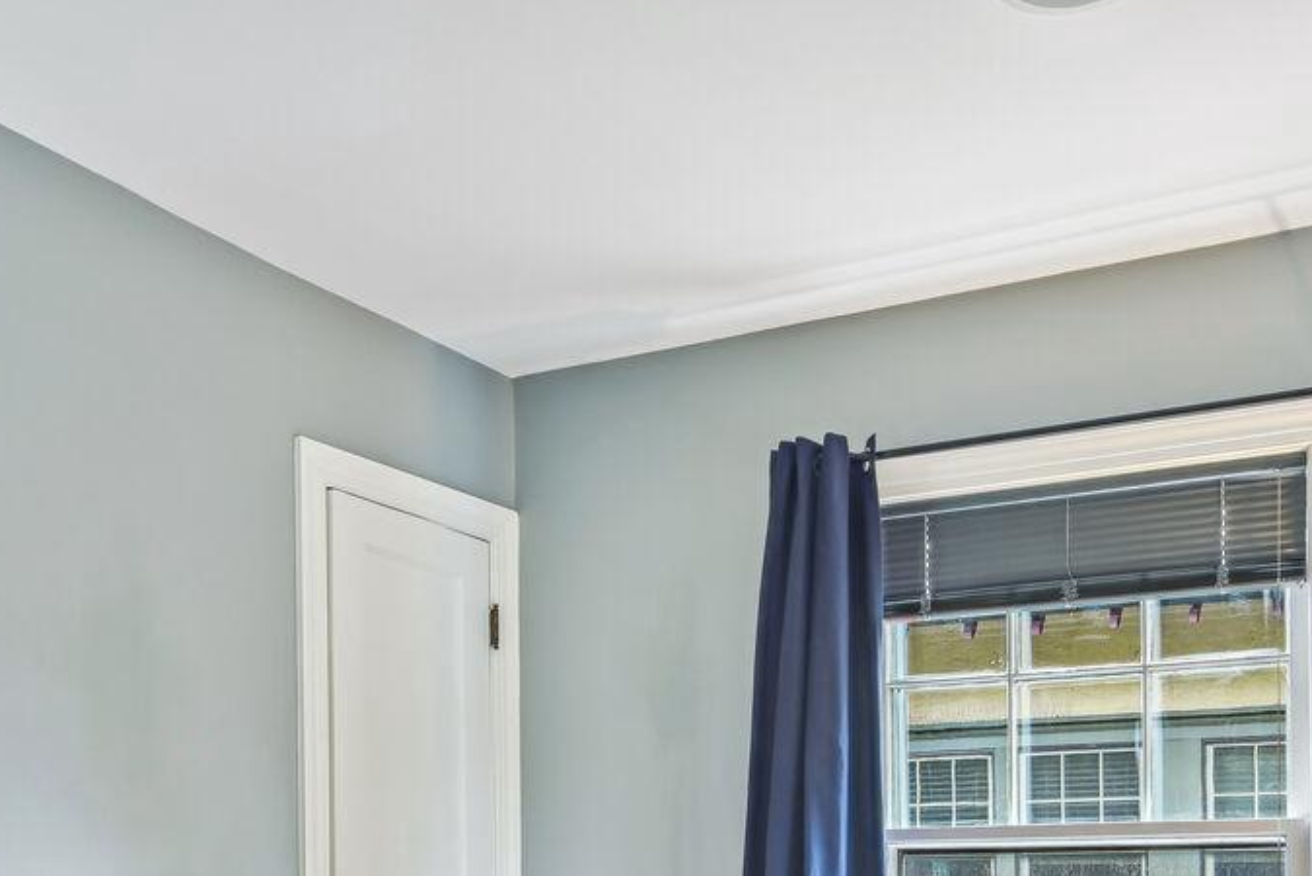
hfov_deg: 47.3
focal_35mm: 41
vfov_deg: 29.6
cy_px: 946
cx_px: 722
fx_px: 1495
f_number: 9
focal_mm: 16
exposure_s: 1/6
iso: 200
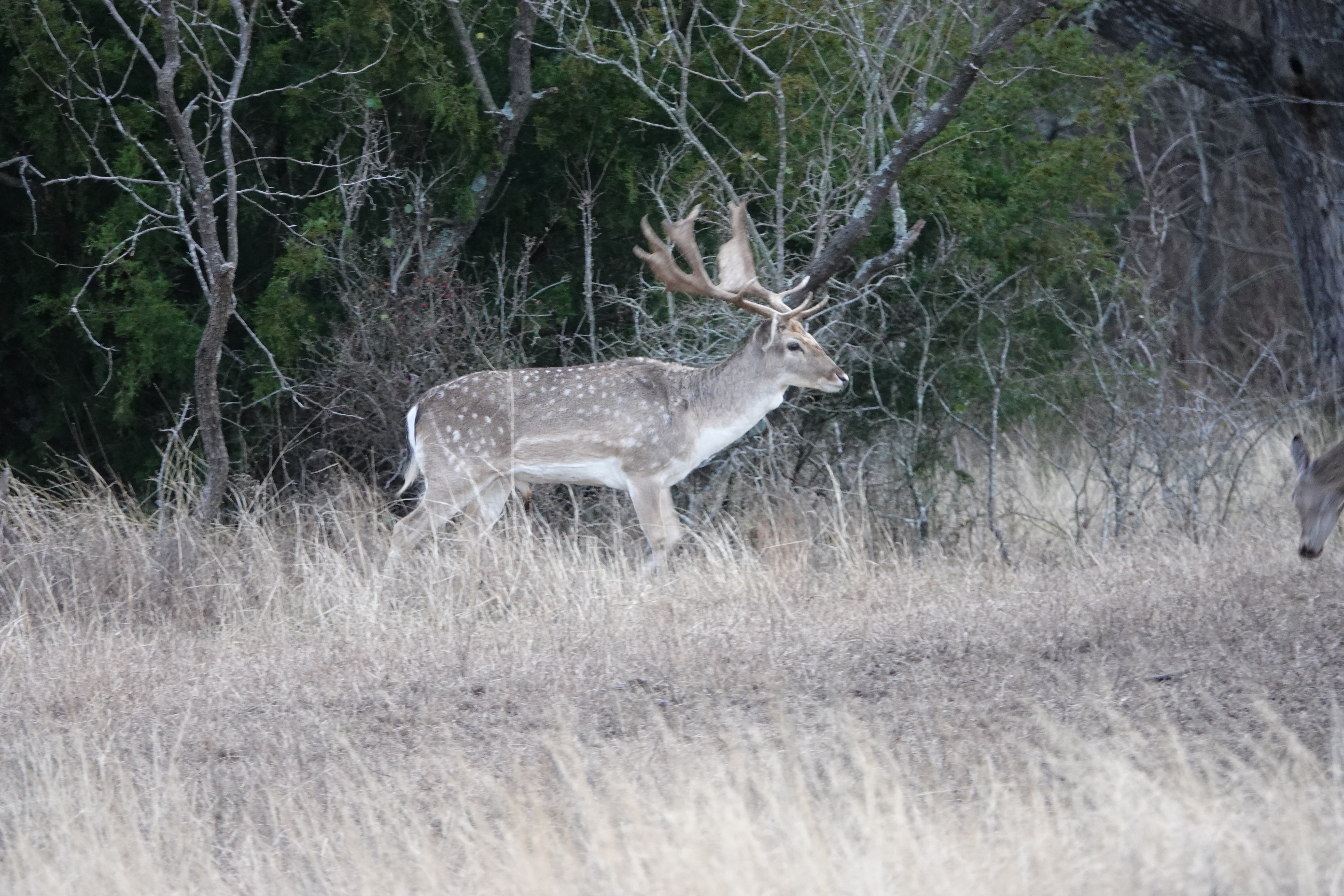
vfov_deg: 2.3
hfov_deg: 3.4
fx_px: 22361
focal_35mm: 599
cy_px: 448
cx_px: 672
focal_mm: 219.82
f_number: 4
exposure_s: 1/60
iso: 800
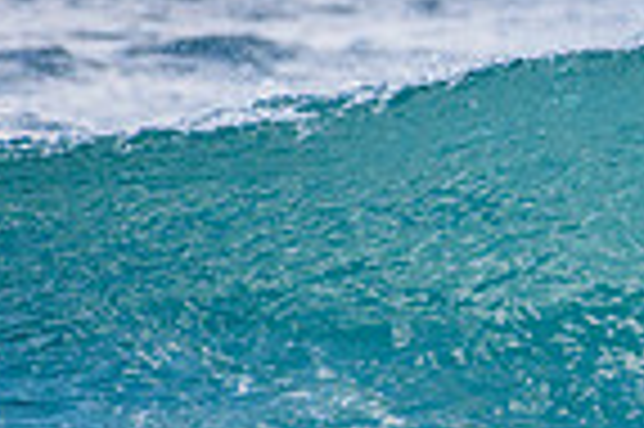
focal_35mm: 2489
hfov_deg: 0.8
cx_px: 1520
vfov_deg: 0.6
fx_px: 44474
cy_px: 323
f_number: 5.6
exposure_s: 1/2000
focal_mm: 500
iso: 220
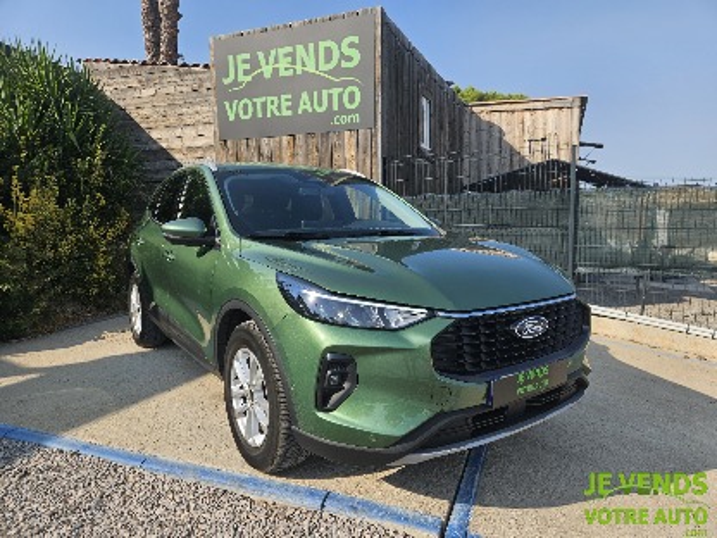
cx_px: 358
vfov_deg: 58.9
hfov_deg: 73.9
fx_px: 476
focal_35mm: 23
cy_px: 269
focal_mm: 5.4
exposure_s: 1/1347
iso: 25
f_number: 1.8
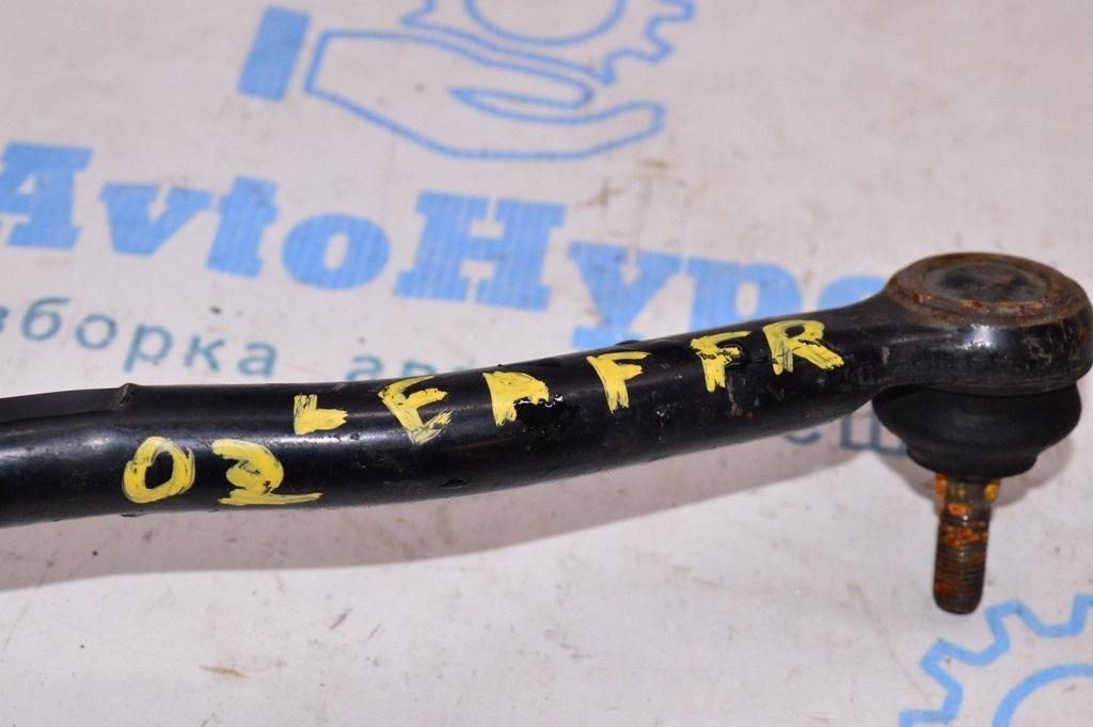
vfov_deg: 18.9
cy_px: 364
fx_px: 2184
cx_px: 546
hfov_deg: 28.1
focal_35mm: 72
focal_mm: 48
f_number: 8
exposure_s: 1/200
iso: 1600
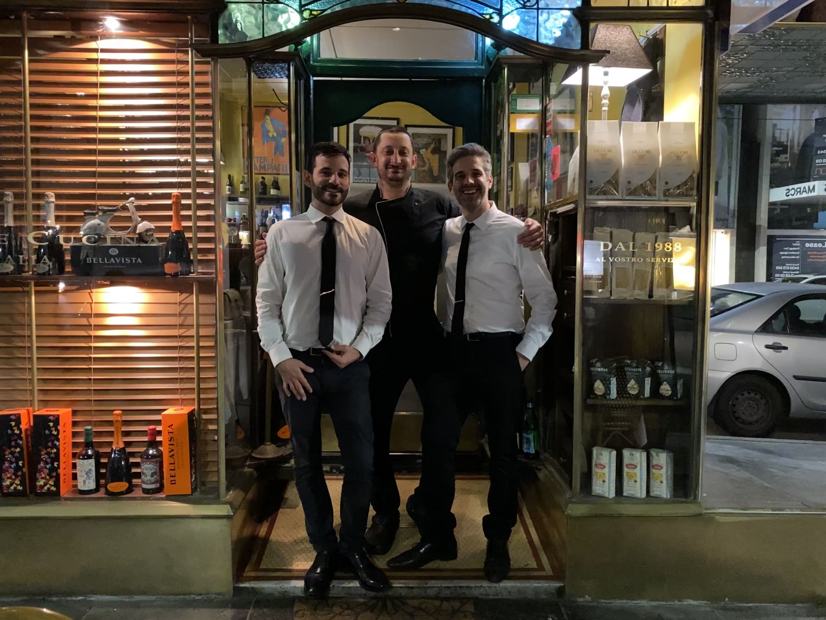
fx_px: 620
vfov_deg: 53.1
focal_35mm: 26
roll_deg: -0.8
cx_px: 413
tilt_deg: -3.7
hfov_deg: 67.3
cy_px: 310
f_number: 1.8
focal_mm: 4.25
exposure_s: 1/25
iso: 800
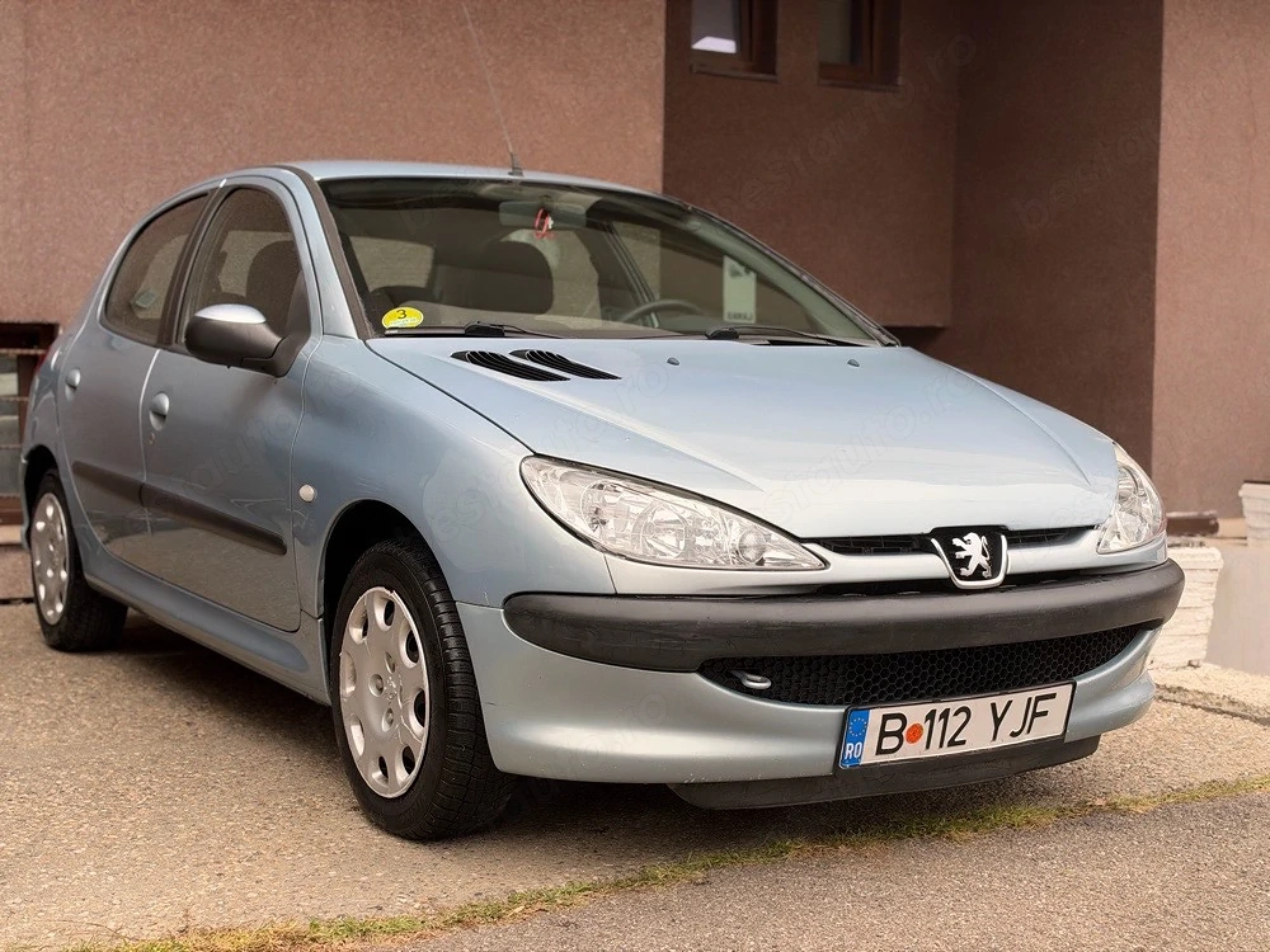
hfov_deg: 39.7
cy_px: 476
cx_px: 635
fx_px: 1761
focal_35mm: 48
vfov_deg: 30.3
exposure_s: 1/217
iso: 64
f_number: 1.8
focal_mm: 6.93
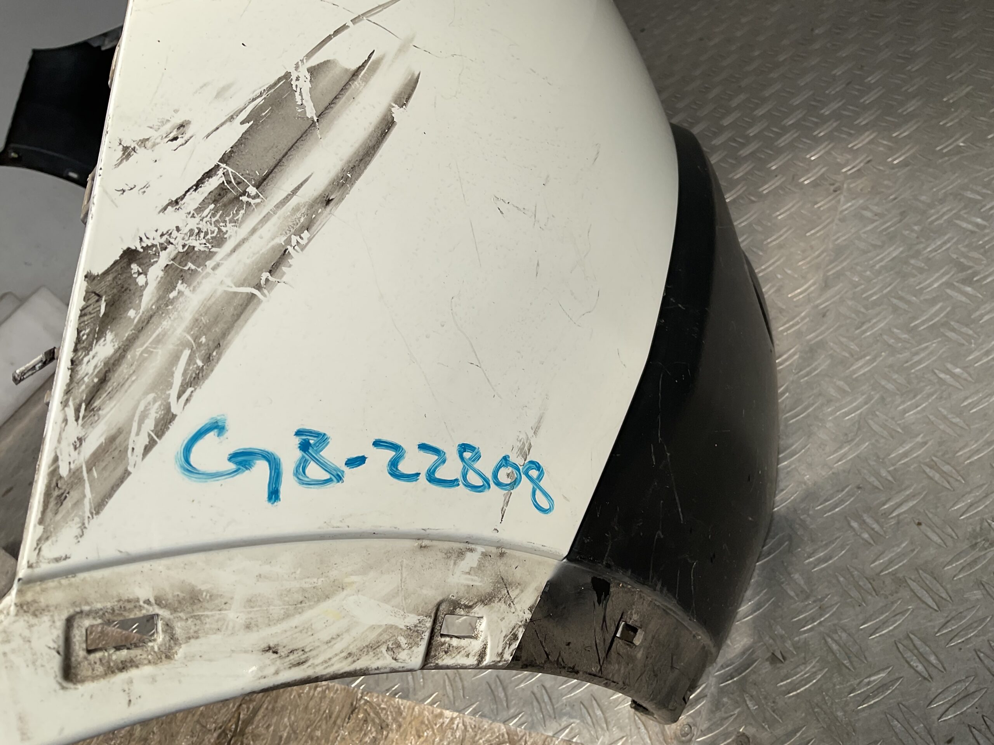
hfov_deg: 61.7
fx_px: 833
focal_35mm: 29
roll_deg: +36.1
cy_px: 372
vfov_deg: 48.2
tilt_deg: -33.6
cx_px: 497
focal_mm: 3
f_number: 1.8
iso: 16
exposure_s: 1/1412
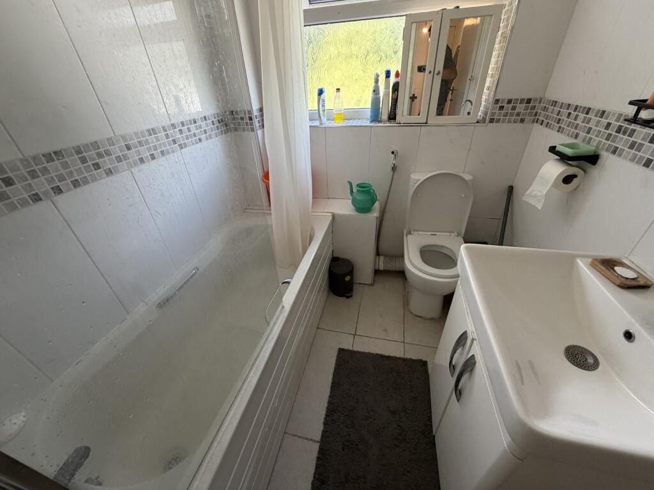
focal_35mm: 14
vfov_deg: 85.7
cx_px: 327
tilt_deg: -32.3
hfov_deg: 102.1
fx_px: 265
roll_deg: +3.3
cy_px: 245
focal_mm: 2.22
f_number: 2.2
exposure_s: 1/121
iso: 250
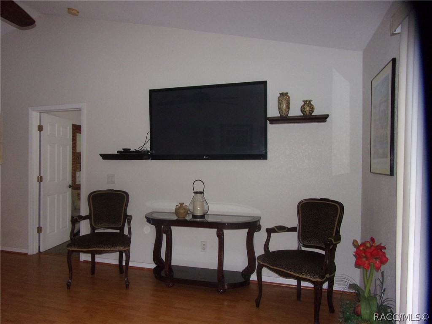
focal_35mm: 24
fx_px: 300
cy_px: 162
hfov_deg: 71.6
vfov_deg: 56.8
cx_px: 216
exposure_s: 1/34
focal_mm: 4.3
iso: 200
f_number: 3.3
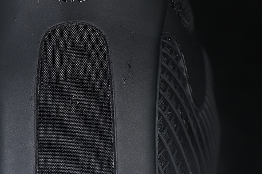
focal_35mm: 177
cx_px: 76
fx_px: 1288
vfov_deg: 7.7
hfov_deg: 11.6
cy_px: 151
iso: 160
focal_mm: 50
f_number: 6.3
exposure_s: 1/50
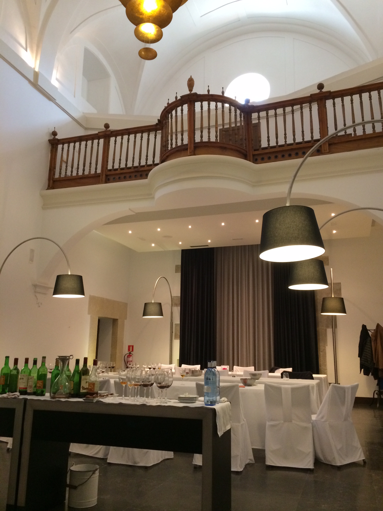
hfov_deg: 46.8
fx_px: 443
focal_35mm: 30
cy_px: 256
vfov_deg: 60.0
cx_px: 192
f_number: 2.2
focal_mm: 4.12
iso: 200
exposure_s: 1/30
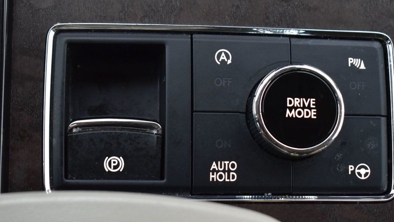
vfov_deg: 15.9
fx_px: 794
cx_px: 223
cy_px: 136
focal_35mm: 76
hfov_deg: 27.8
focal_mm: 42
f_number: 5.6
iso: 1600
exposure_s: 1/15
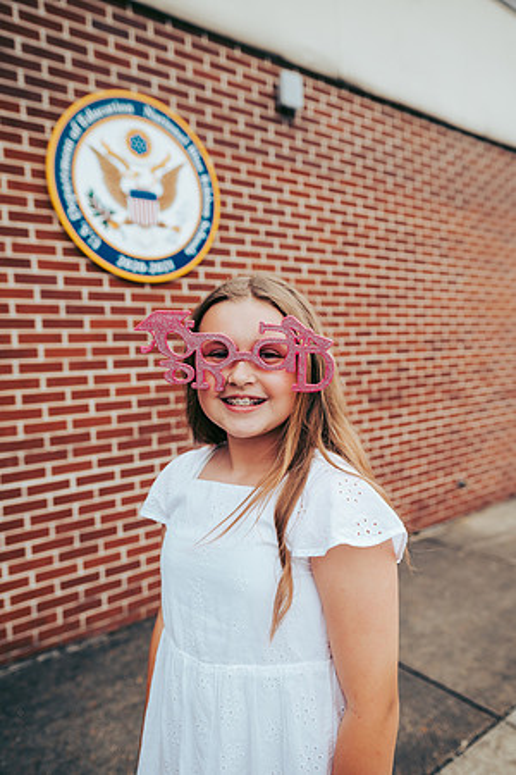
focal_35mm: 24
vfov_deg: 73.7
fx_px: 516
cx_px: 258
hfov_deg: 53.1
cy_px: 388
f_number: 2.8
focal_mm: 24
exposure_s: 1/320
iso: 320
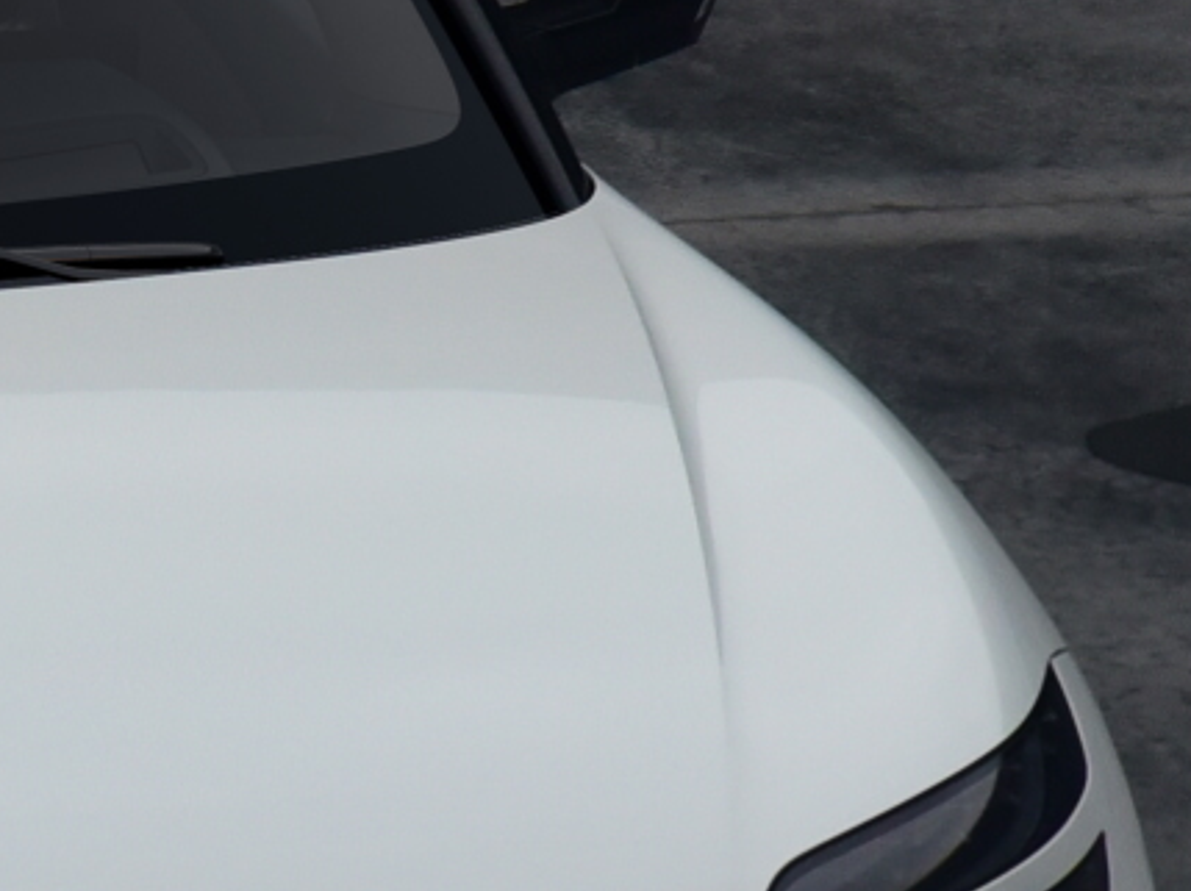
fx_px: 27777
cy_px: 173
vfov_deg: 1.8
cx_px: -1383
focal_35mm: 808
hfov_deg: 2.4
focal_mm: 120
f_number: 6.3
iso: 800
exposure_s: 1/4000
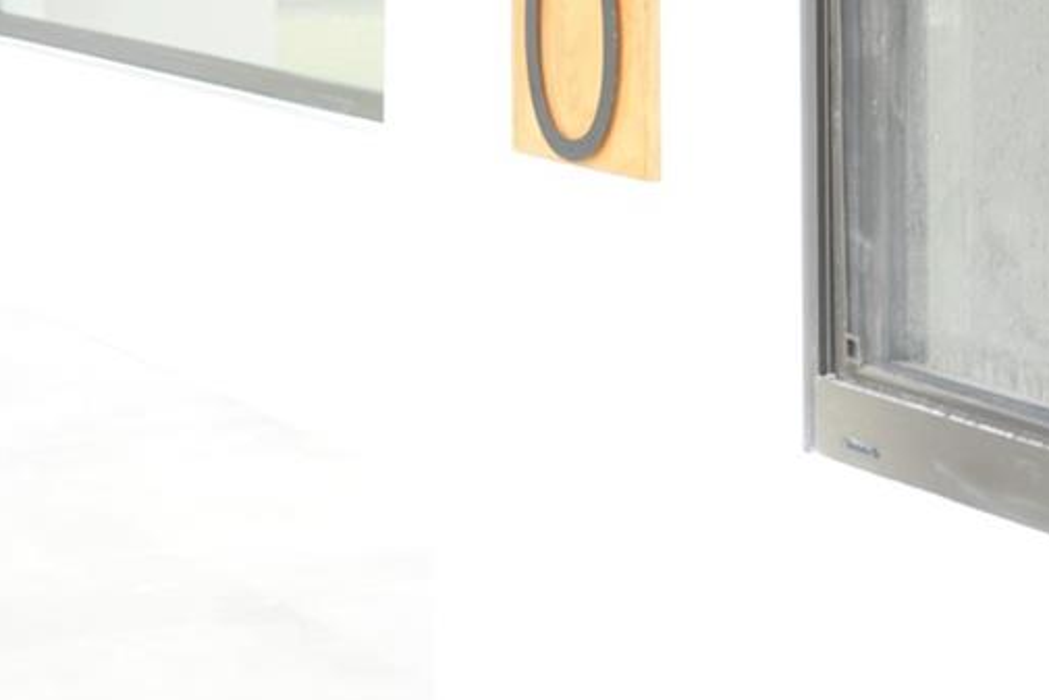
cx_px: 361
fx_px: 2769
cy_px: -158
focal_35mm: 95
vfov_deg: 14.0
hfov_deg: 21.4
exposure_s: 1/30
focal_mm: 30
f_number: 4
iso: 125
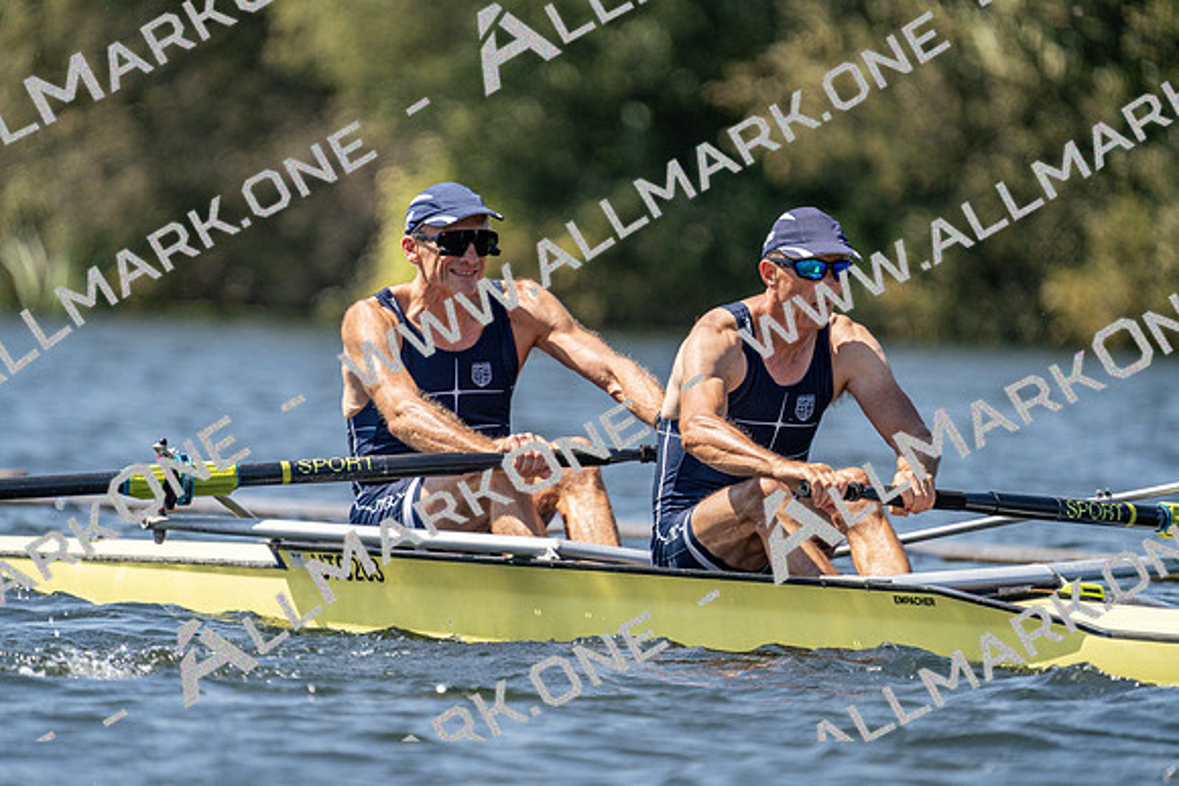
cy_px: 393
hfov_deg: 3.4
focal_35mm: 600
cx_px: 590
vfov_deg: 2.3
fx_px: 19654
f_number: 6.3
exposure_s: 1/2000
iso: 400
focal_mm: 600
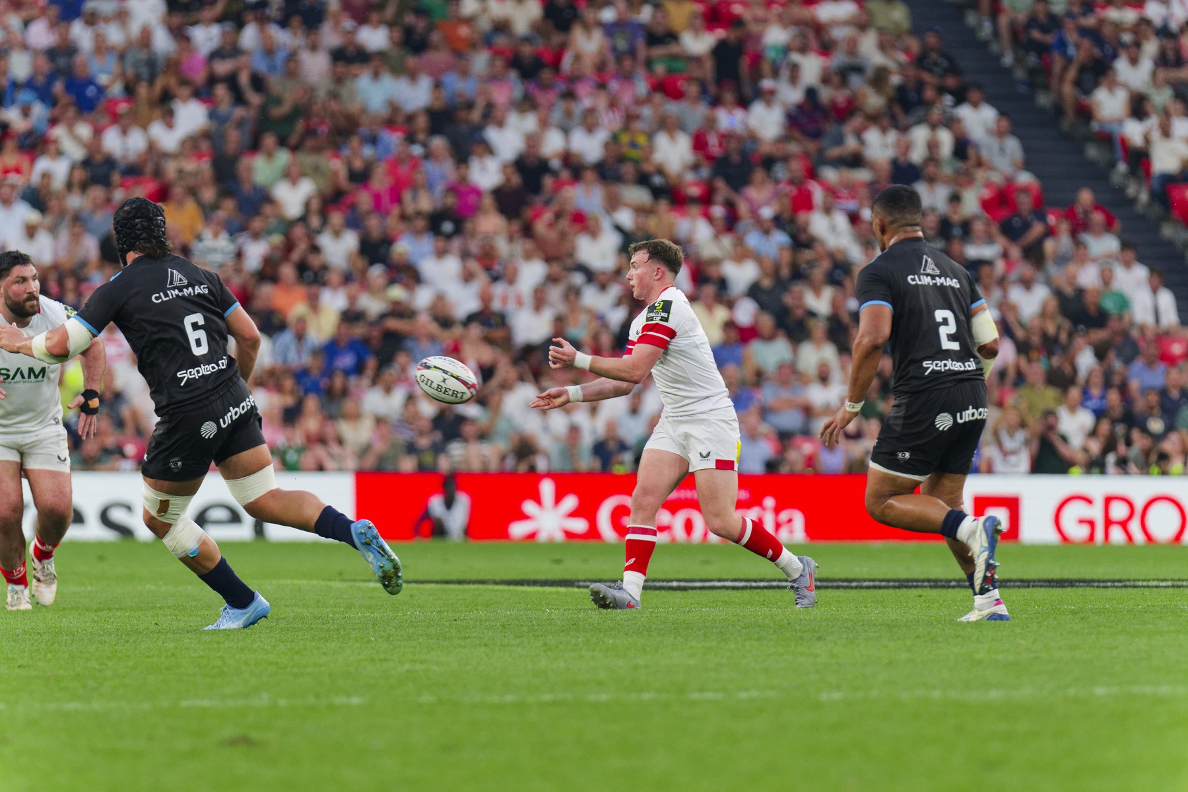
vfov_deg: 3.8
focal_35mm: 360
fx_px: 11876
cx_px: 594
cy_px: 396
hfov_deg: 5.7
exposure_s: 1/1250
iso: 1000
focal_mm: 240
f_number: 2.8
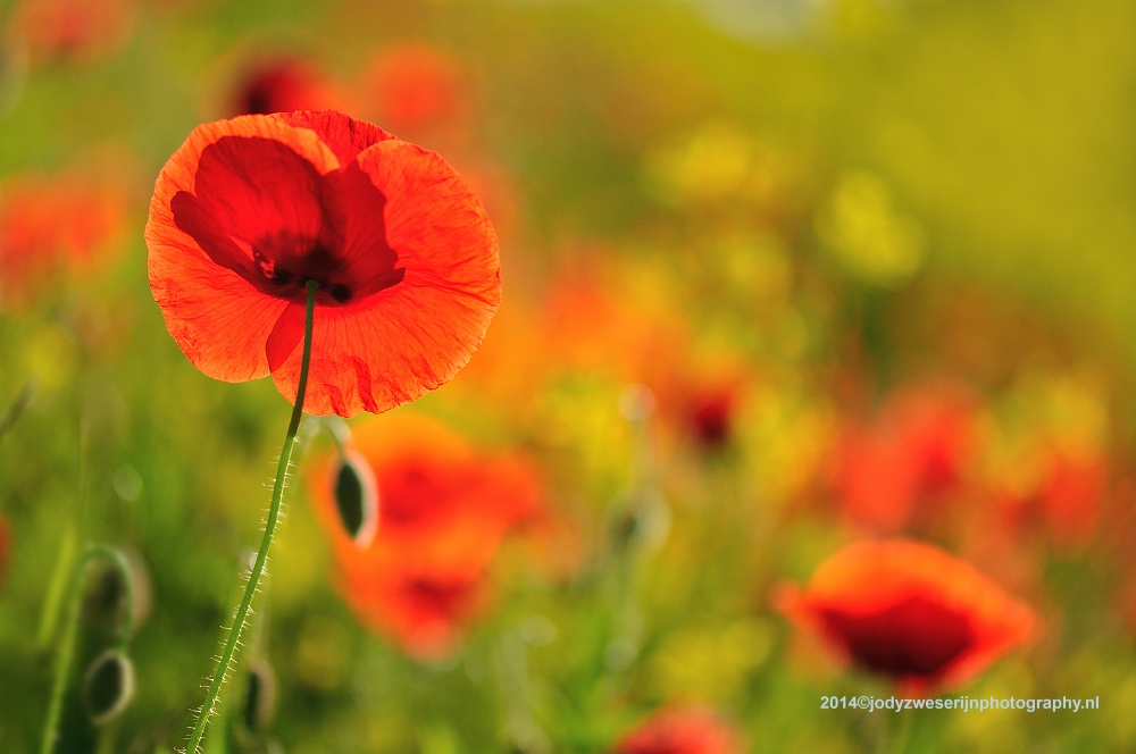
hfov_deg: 13.1
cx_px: 568
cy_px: 377
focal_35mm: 158
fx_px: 4964
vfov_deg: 8.7
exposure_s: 1/3000
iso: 200
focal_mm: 105
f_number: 3
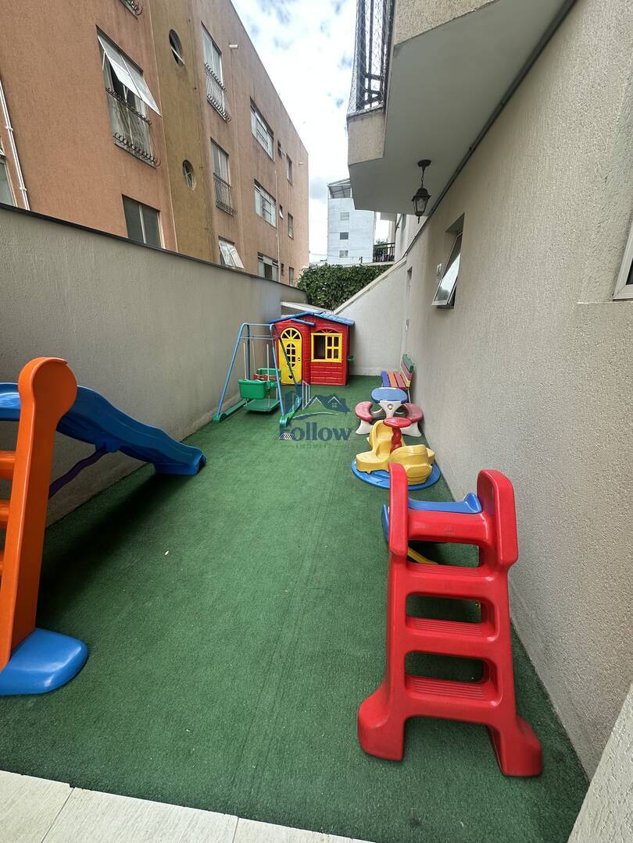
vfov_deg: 102.1
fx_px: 341
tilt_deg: -17.3
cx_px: 316
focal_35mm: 14
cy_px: 422
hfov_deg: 85.7
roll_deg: -0.8
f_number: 2.2
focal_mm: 2.22
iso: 40
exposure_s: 1/256
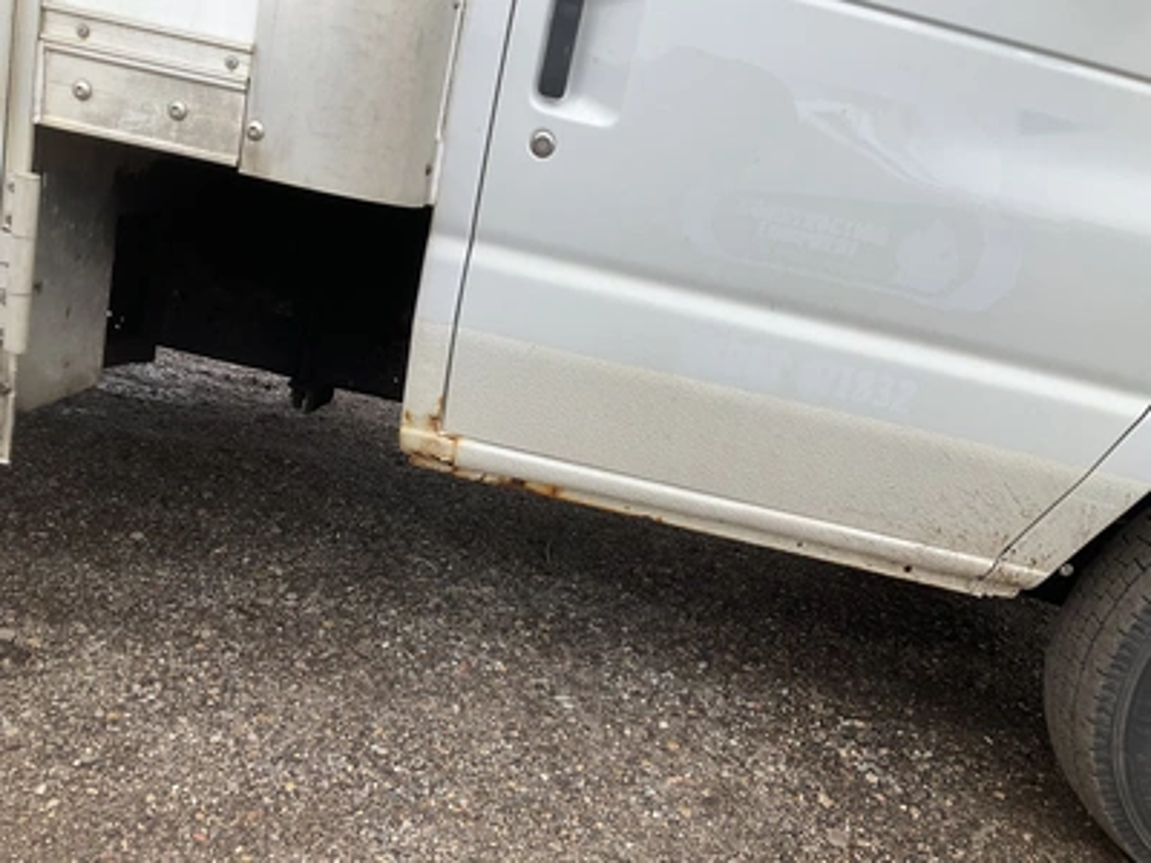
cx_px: 576
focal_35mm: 29
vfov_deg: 48.2
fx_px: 964
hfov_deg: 61.7
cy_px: 432
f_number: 1.8
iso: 25
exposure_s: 1/642
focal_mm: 3
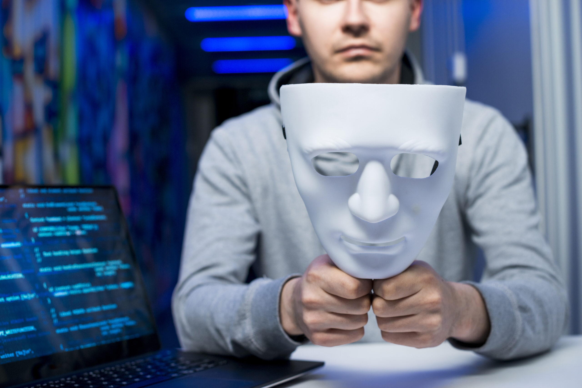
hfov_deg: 39.6
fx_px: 809
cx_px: 291
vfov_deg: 27.0
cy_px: 194
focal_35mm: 50
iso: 400
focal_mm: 50
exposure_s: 1/80
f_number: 4
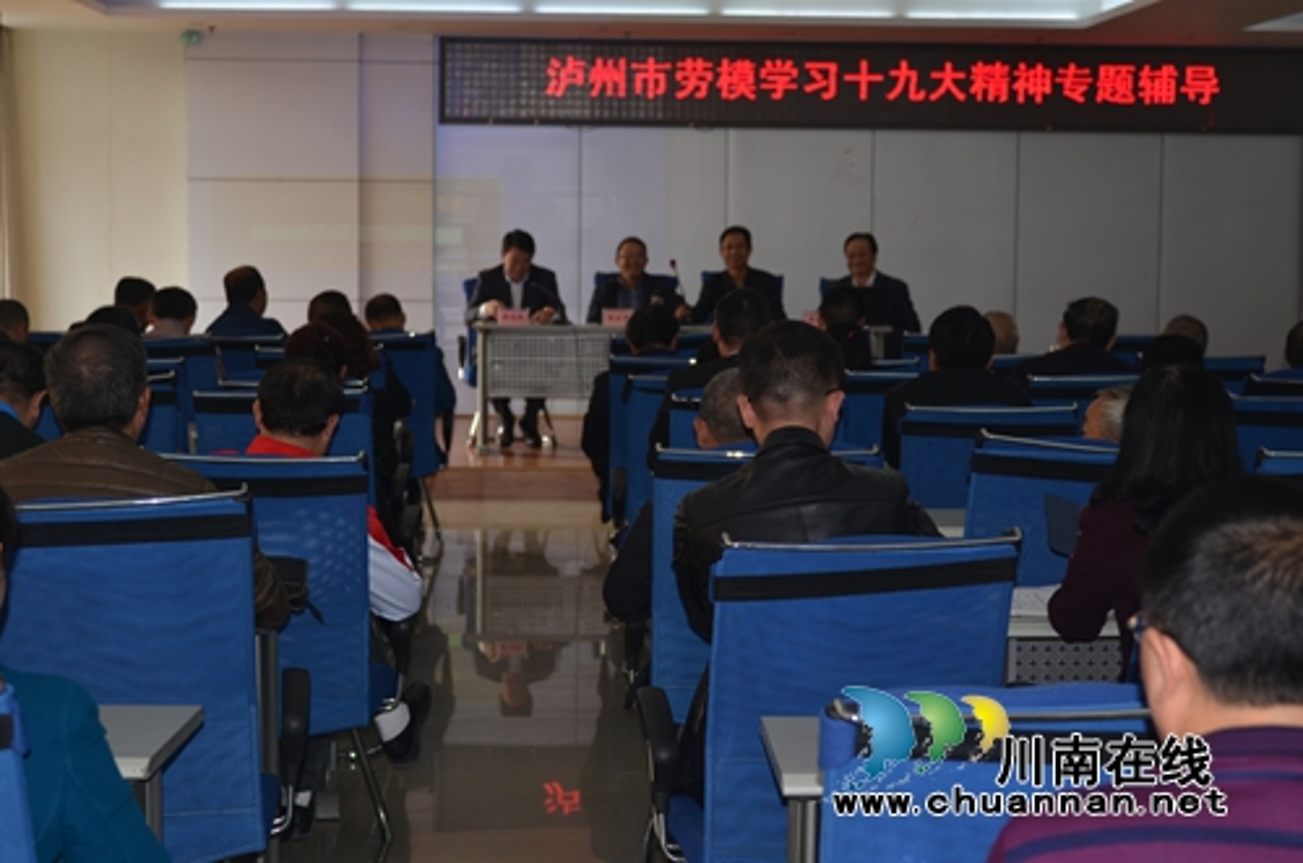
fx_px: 2600
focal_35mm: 72
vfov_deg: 18.8
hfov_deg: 28.1
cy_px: 432
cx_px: 652
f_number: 4.2
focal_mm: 48
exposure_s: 1/60
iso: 100
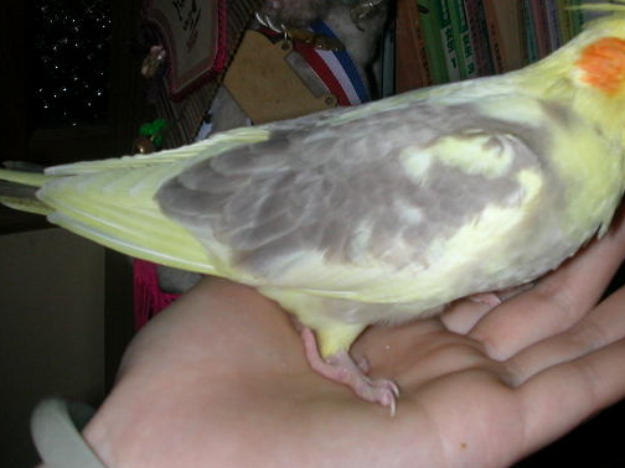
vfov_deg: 30.9
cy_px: 207
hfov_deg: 40.2
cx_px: 381
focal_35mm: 47
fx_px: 849
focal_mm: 5.6
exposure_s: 1/59.9
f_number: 4.5
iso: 100
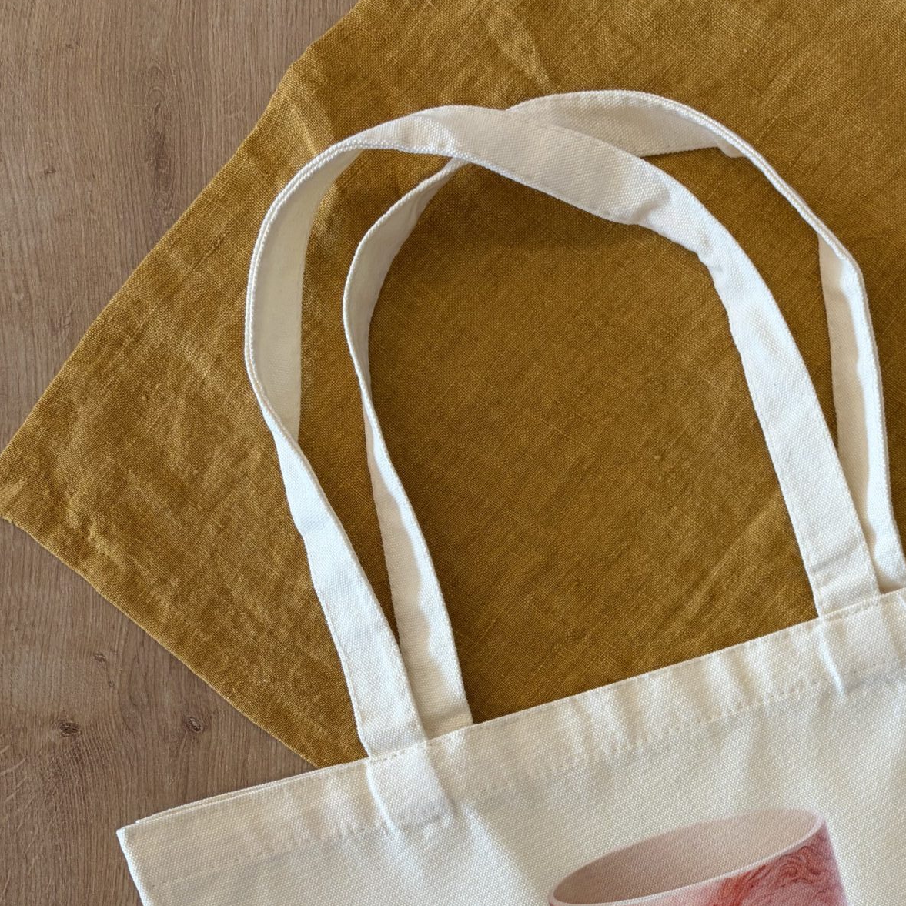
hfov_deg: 33.1
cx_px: 725
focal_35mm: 50
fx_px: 1481
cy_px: 828
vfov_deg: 32.2
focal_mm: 5.96
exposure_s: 1/100
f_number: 1.6
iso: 50
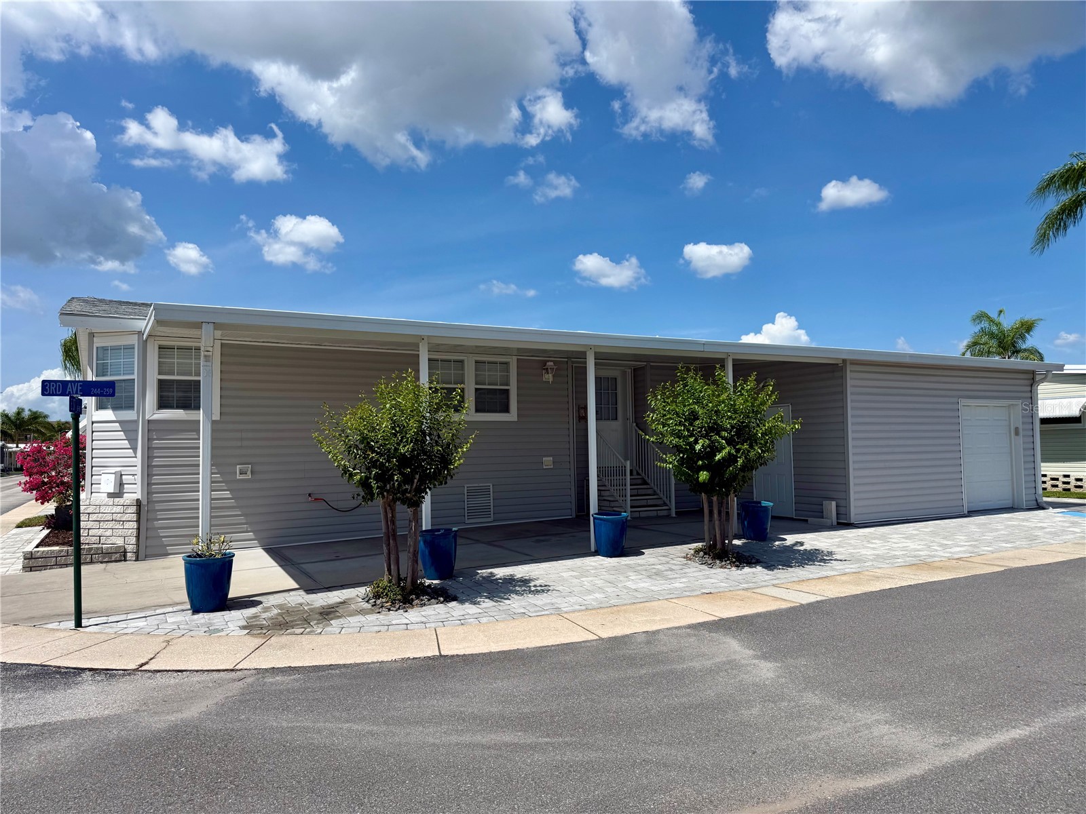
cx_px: 543
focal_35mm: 24
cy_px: 407
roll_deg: +0.8
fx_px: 753
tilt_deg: +2.8
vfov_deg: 56.8
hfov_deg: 71.6
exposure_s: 1/8130
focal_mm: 6.76
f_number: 1.78
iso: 80
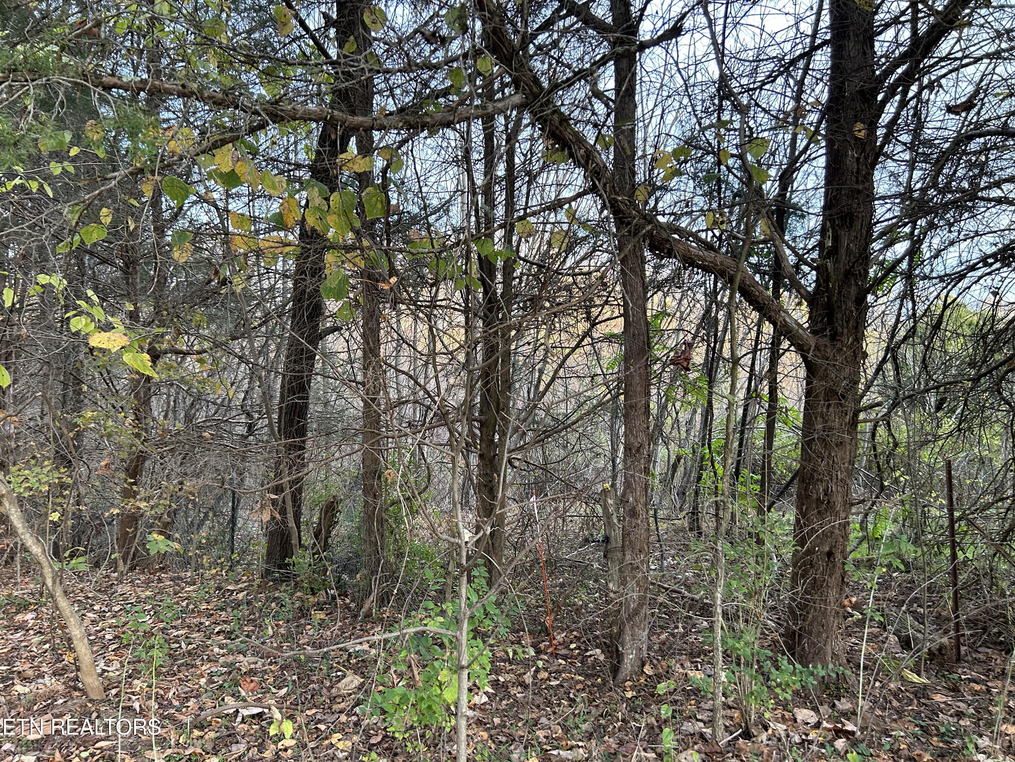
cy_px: 381
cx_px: 508
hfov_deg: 67.3
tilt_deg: -0.2
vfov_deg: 53.1
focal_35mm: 26
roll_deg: +1.2
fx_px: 762
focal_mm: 5.7
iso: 125
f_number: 1.5
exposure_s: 1/121
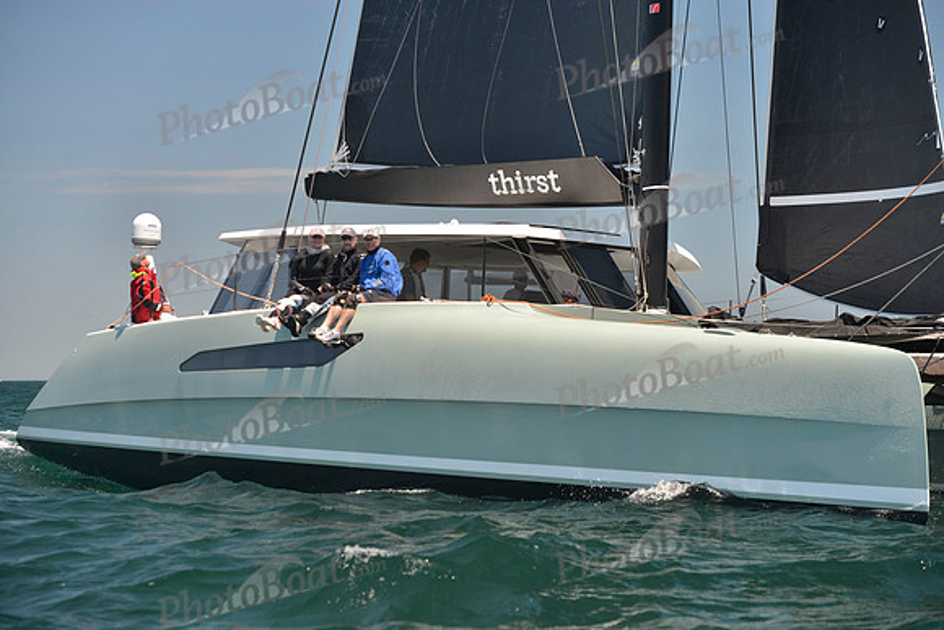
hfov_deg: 19.5
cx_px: 472
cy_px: 315
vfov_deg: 13.0
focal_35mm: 105
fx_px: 2754
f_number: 5
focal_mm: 105
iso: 400
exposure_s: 1/800
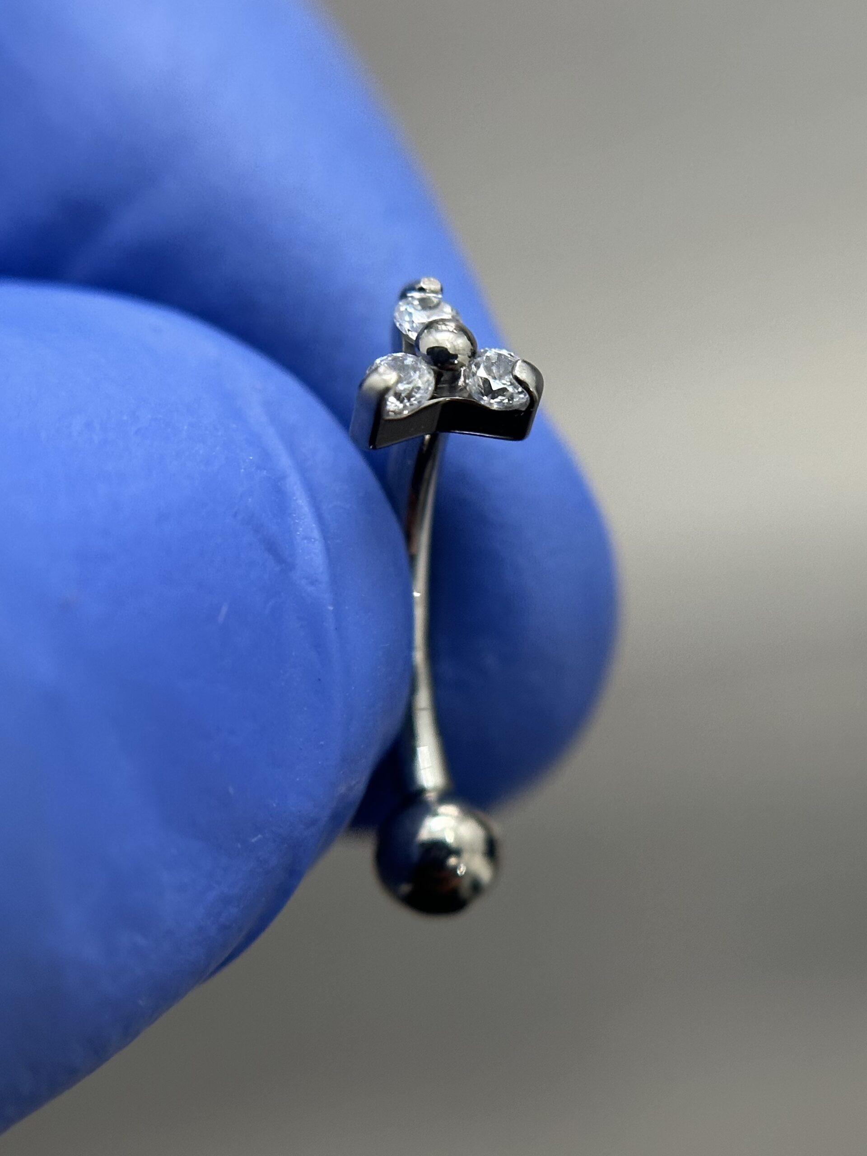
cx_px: 434
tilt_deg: -78.5
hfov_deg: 30.3
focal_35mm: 48
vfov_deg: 39.7
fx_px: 1603
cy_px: 578
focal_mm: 6.86
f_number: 1.78
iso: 200
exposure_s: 1/60
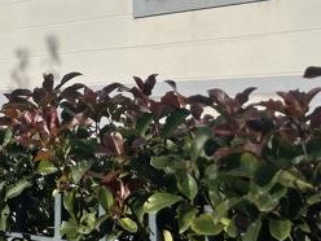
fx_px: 779
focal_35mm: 84
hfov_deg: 19.8
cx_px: -175
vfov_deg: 16.7
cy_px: -56
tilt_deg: +18.1
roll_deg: -6.0
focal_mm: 4.2
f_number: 1.6
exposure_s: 1/7299
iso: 32
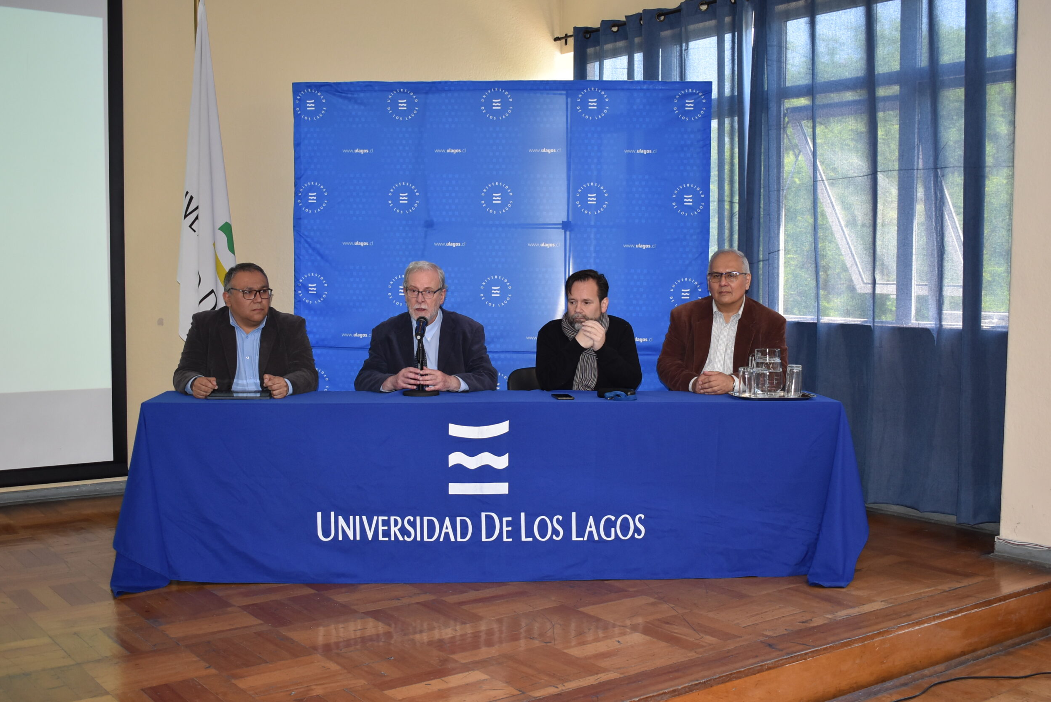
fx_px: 1125
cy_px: 358
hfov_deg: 50.1
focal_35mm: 39
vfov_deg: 34.7
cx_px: 519
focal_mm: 25
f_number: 4.5
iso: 800
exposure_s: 1/80
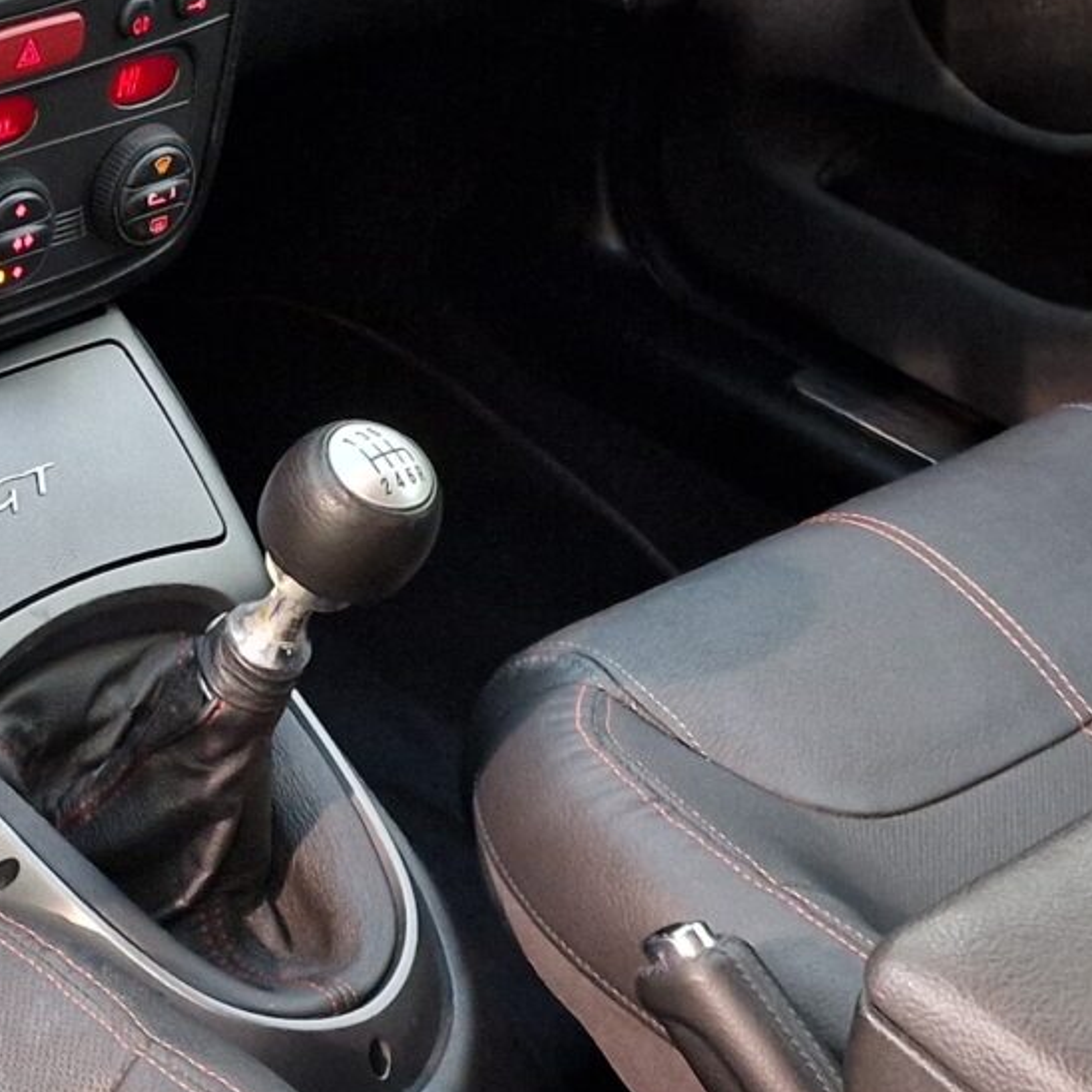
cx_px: -64
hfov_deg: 17.7
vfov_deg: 18.3
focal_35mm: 95
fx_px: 3391
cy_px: 574
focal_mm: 6.4
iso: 500
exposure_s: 1/33
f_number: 1.8
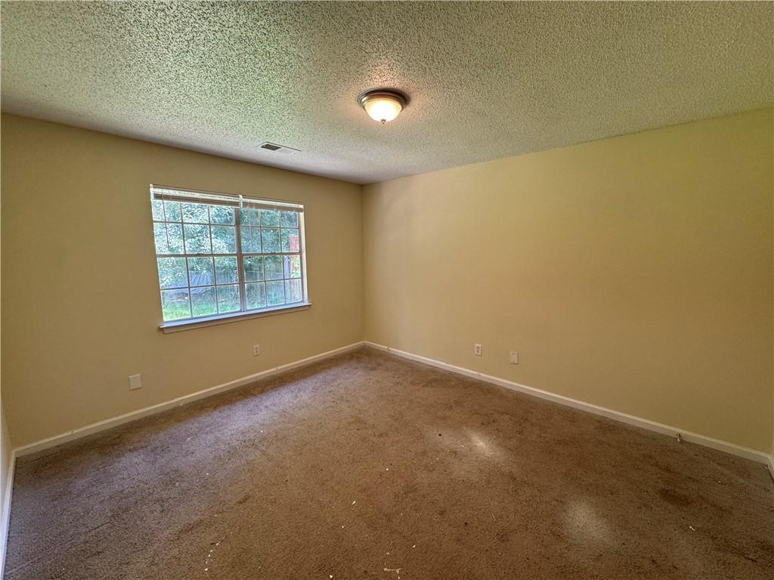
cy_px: 290
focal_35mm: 14
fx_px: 313
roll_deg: +0.1
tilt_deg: -8.6
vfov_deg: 85.7
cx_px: 387
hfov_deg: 102.1
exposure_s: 1/120
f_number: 2.2
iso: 160
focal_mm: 2.22
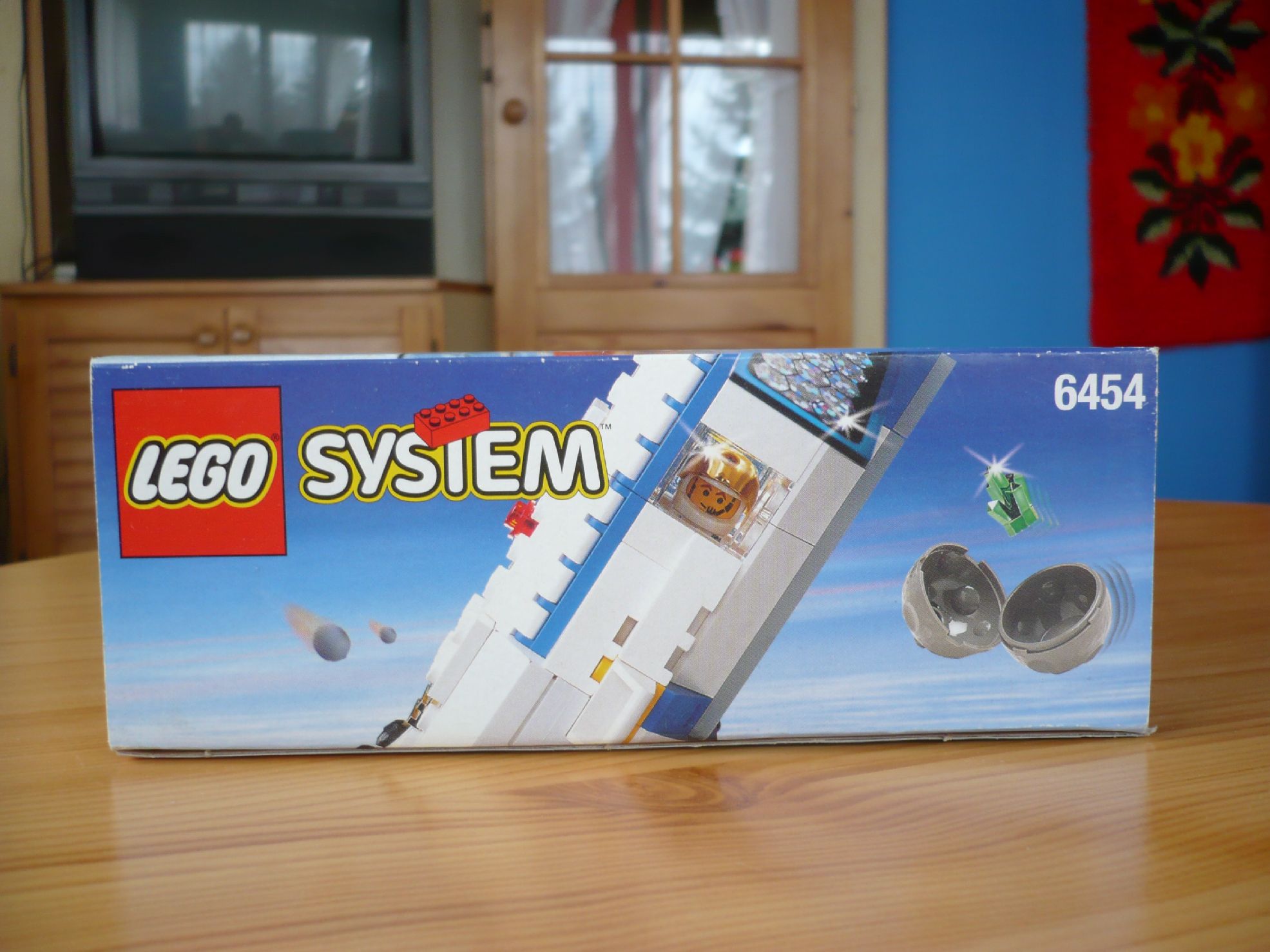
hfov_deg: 52.6
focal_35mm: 35
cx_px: 635
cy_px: 476
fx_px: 1284
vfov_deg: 40.7
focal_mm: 5.8
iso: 100
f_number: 2.8
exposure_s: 1/25
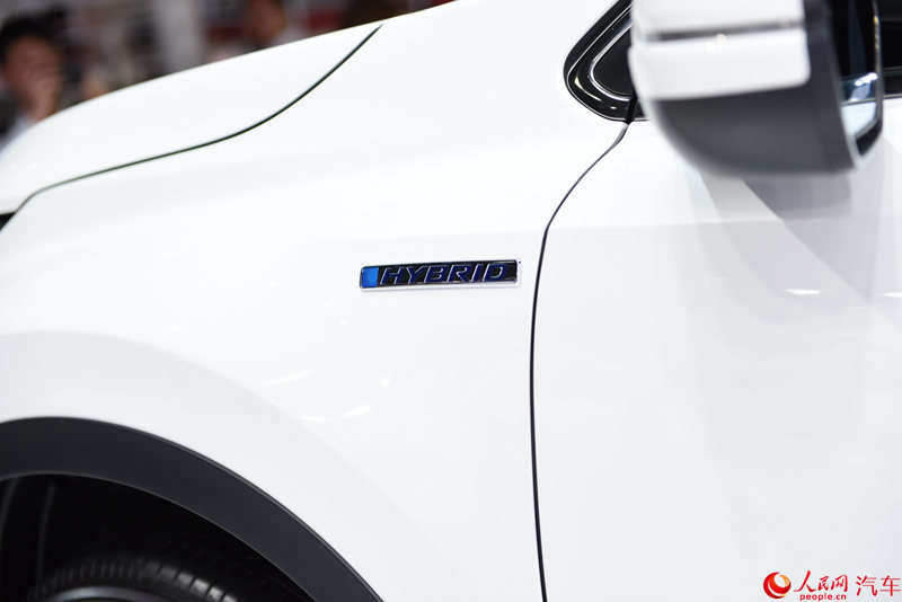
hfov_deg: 28.8
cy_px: 301
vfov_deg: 19.5
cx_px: 451
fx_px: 1754
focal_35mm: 70
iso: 320
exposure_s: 1/250
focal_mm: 70
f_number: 3.2
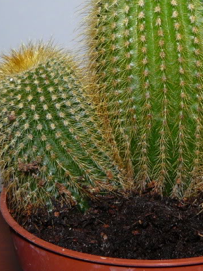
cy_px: 57
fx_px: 602
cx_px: 145
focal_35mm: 77
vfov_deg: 24.9
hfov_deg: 19.0
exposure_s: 1/30
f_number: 4
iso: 100
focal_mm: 6
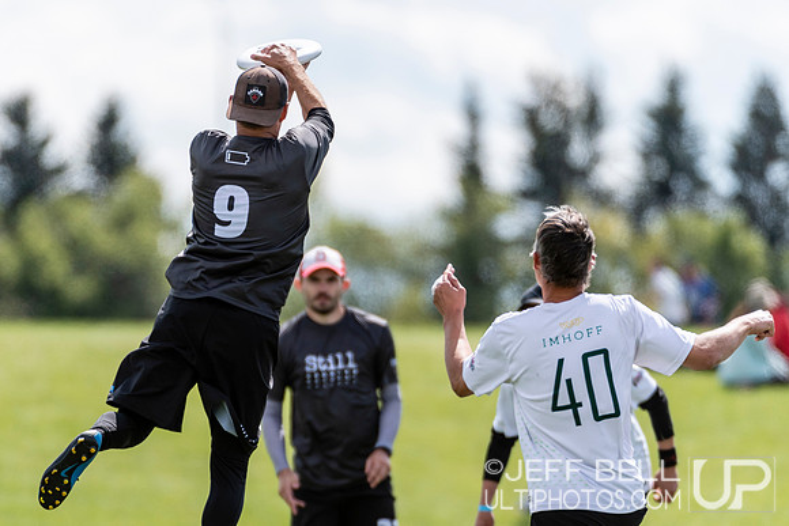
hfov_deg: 2.7
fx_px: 16590
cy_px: 308
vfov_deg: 1.8
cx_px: 294
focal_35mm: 757
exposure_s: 1/1250
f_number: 4
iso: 140
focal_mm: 400
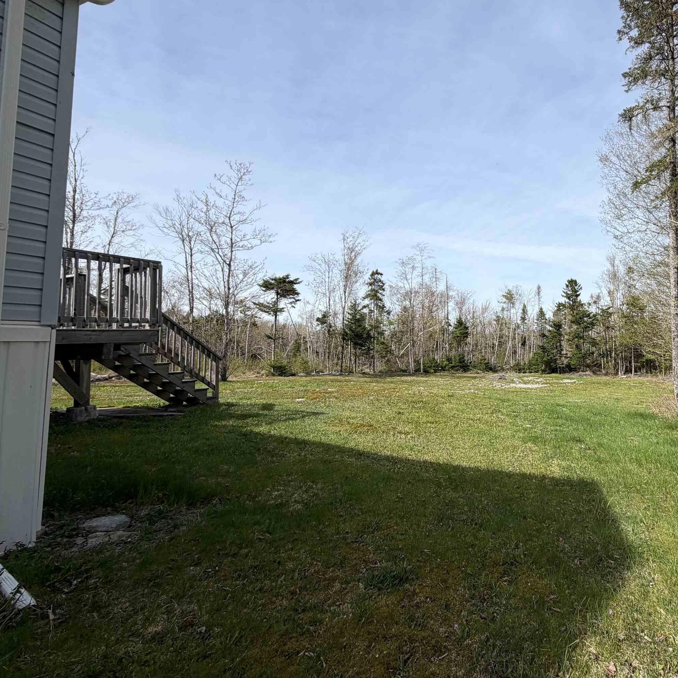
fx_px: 421
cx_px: 489
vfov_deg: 77.5
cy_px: 309
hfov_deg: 73.4
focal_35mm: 19
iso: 20
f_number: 2.2
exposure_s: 1/770
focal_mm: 2.22
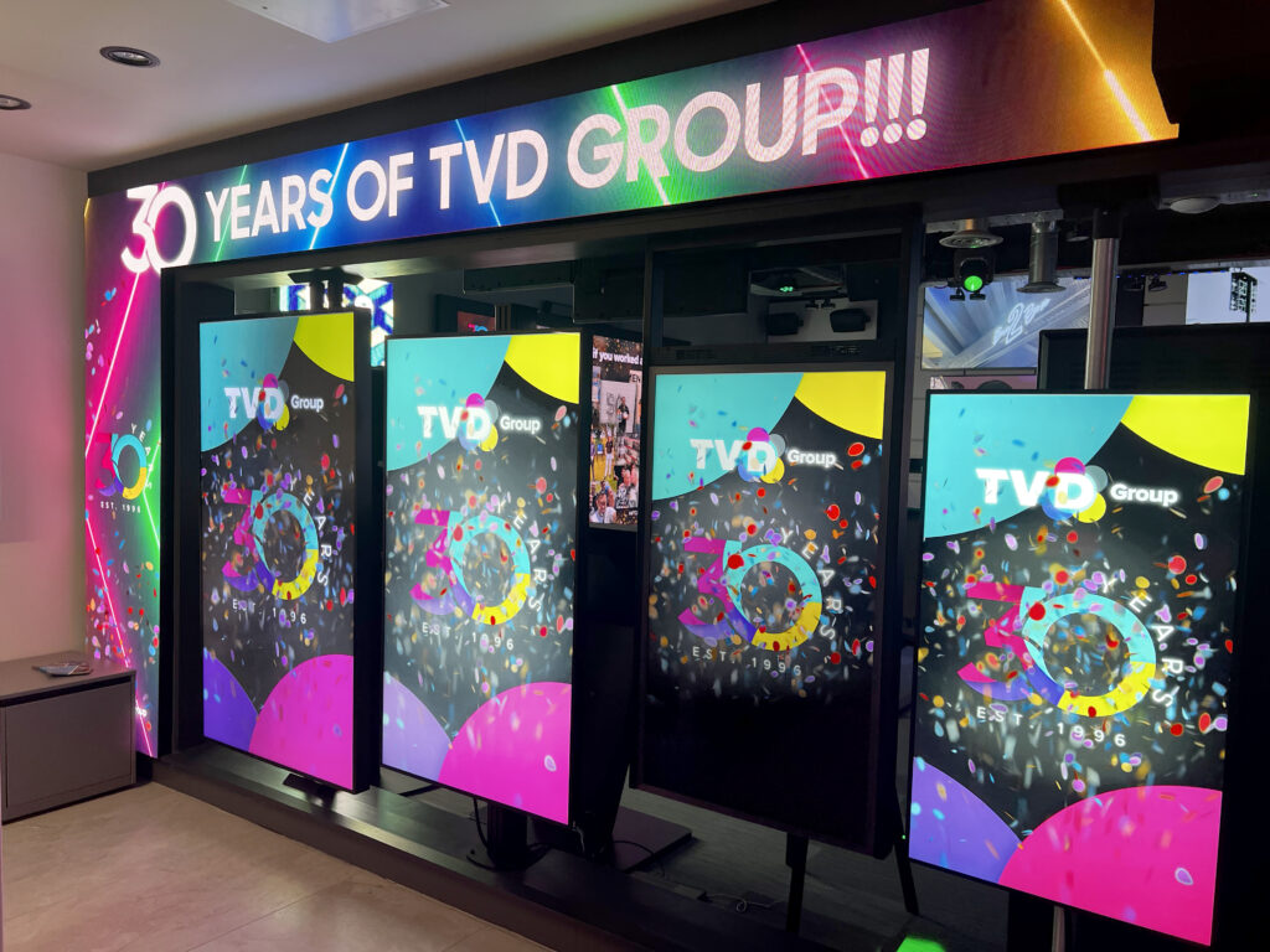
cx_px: 635
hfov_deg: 67.3
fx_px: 954
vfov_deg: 53.1
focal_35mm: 26
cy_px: 476
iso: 64
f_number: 1.5
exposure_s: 1/120
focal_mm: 5.7
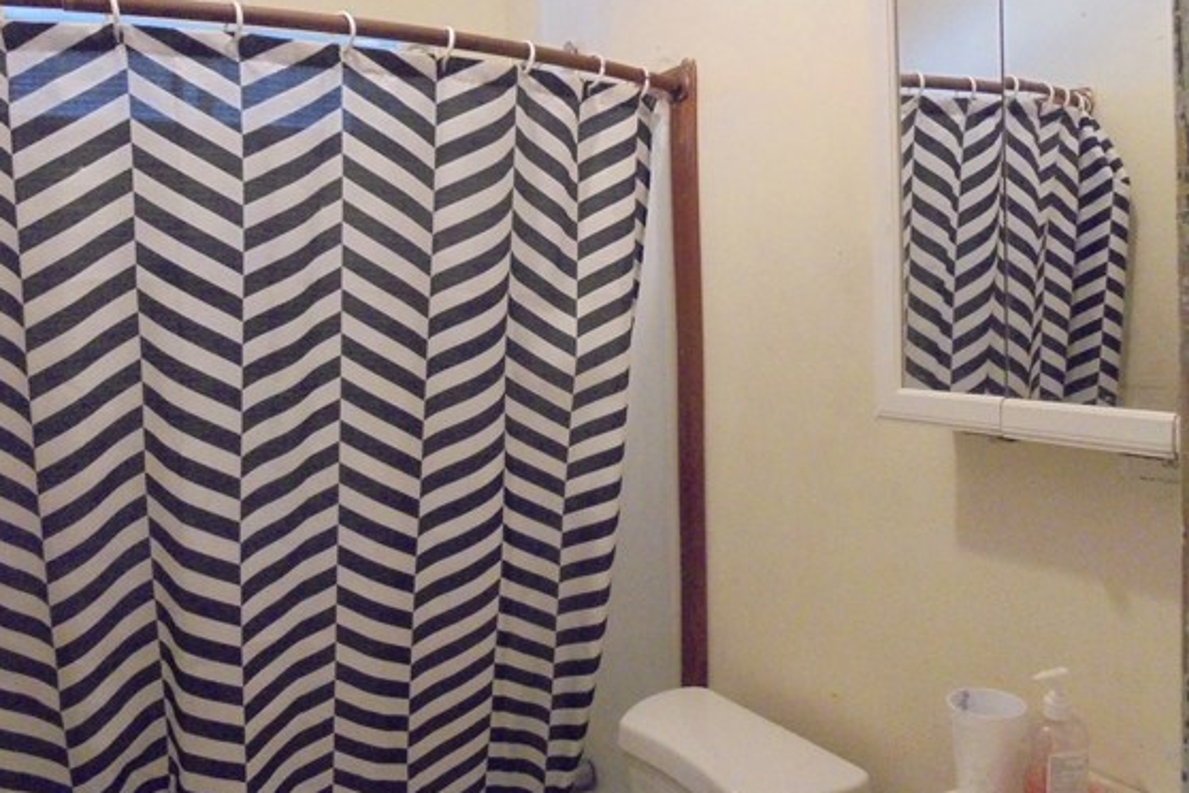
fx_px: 1024
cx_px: 577
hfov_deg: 60.3
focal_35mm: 31
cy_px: 365
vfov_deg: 42.3
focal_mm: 4.6
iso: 800
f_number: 3.5
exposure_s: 1/60
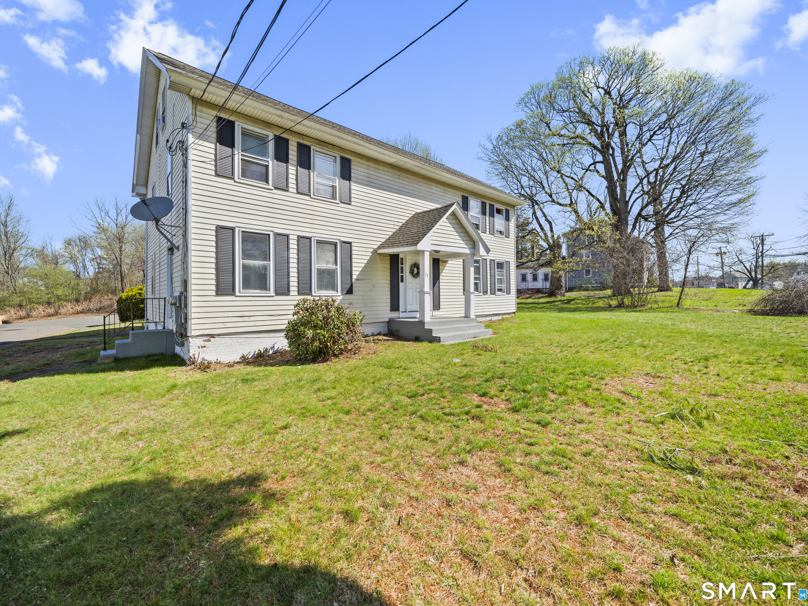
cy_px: 303
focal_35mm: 13
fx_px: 303
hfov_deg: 106.1
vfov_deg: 89.9
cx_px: 382
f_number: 6.3
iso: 320
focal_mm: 12
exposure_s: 1/200
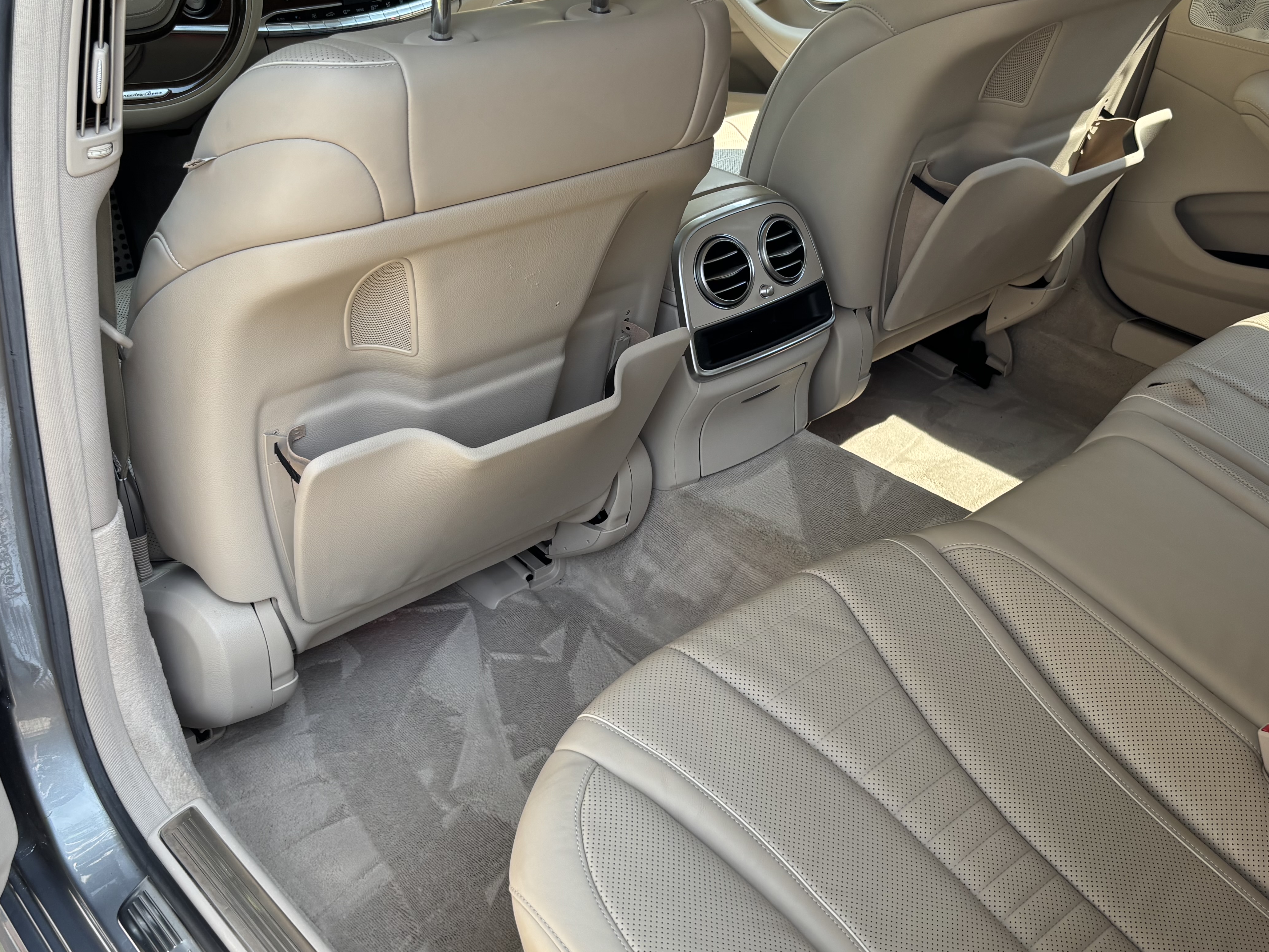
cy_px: 466
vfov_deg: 39.7
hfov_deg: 51.3
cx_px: 607
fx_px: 1320
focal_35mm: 36
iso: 40
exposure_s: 1/260
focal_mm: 5.96
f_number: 1.6
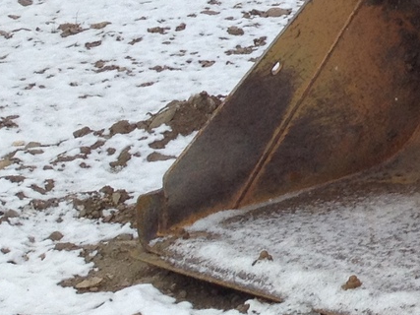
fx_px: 2038
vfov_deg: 8.6
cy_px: -179
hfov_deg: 10.3
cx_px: 993
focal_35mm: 168
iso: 50
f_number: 2.4
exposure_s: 1/836
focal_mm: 4.28
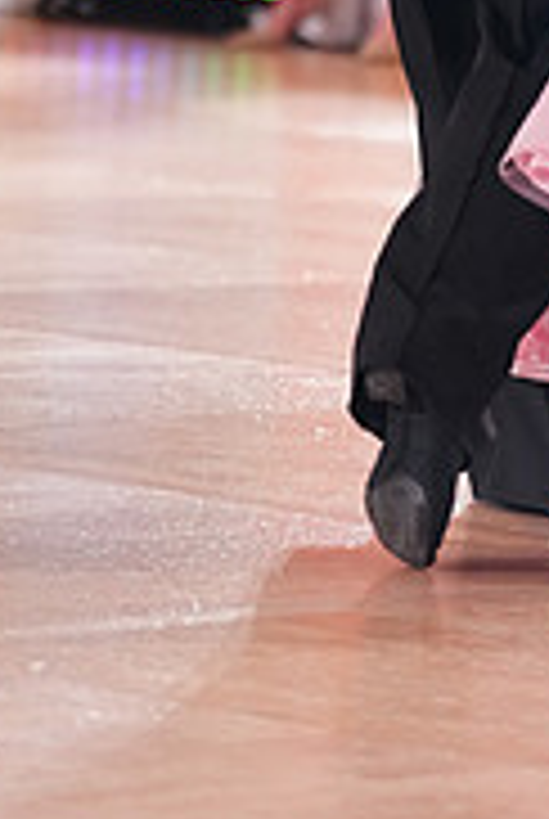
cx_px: 263
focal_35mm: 331
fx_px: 7542
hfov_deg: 4.2
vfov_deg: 6.2
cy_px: -261
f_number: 2.8
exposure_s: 1/640
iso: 2500
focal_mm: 104
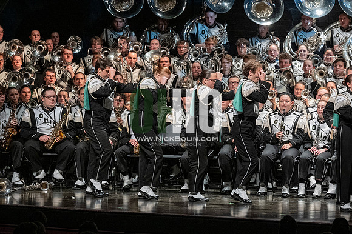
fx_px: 2199
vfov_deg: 6.1
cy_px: 117
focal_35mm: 225
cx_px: 176
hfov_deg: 9.2
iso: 4000
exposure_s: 1/500
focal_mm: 150
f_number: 4
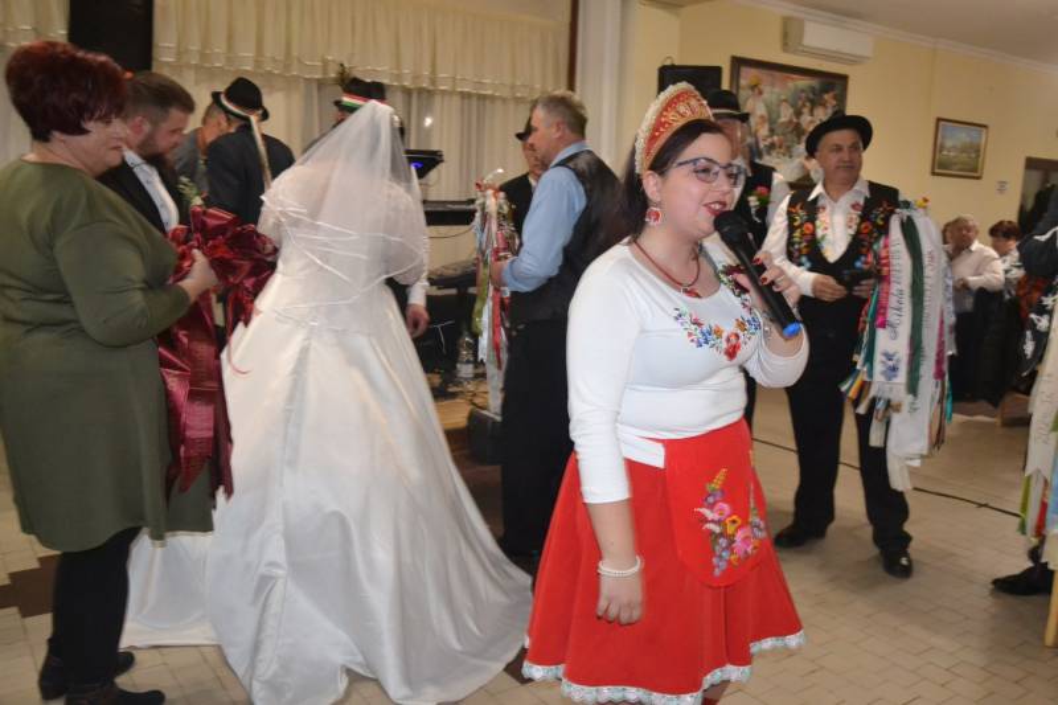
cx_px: 529
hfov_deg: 59.5
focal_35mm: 32
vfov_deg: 41.7
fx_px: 925
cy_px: 352
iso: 2500
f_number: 3.8
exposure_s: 1/60
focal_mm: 21
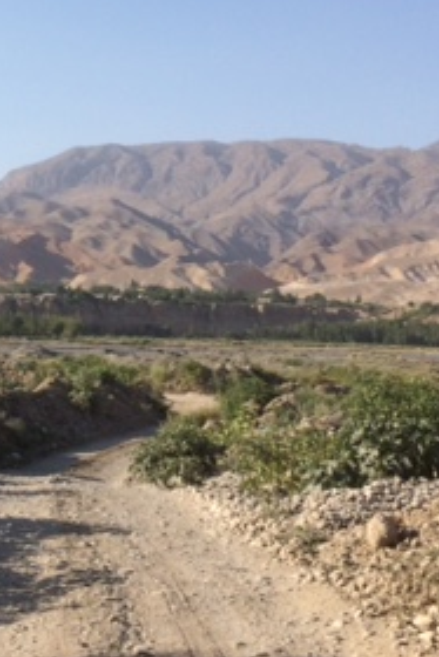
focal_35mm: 69
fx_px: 1260
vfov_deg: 28.7
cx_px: 63
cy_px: 143
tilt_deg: +6.9
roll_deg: -1.6
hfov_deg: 19.5
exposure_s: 1/2160
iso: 32
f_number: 2.2
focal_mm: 4.15
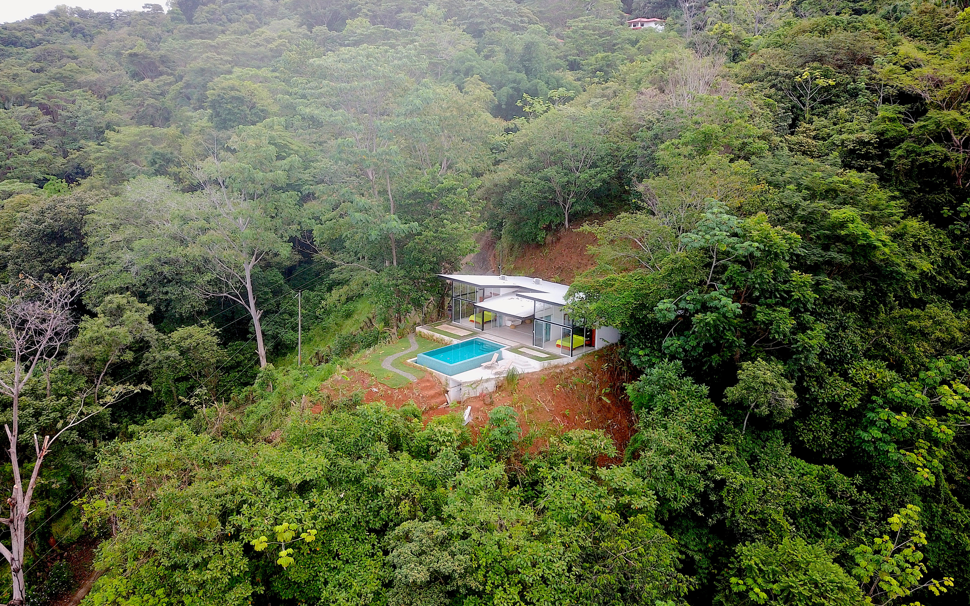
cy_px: 267
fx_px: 740
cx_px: 479
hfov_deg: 66.5
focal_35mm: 28
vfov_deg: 44.5
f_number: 2.2
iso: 100
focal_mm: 4.73
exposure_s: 1/182
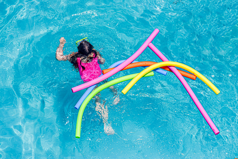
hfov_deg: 11.0
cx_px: 119
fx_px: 1239
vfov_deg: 7.3
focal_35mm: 188
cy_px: 80
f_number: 9
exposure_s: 1/3200
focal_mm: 125
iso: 400
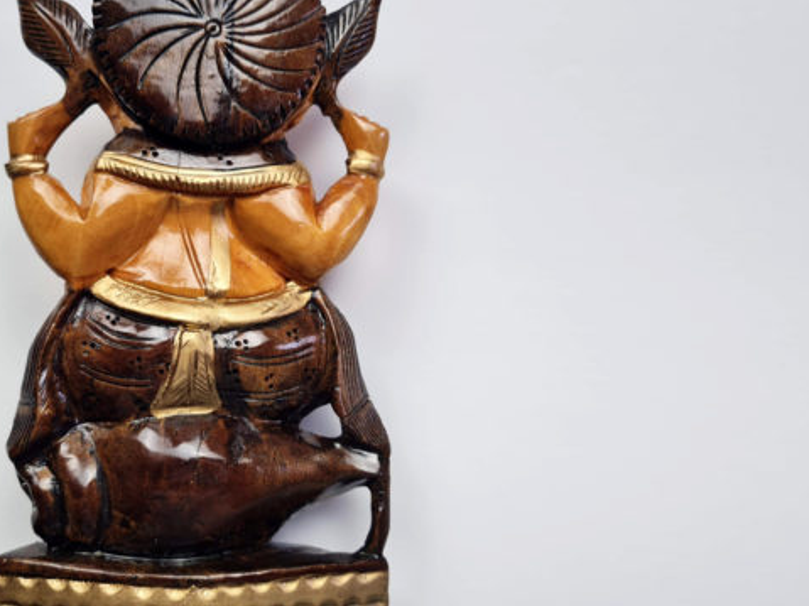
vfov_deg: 37.7
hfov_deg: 47.6
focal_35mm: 38
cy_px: 266
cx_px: 228
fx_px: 888
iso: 50
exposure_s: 1/193
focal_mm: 5.4
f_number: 1.8
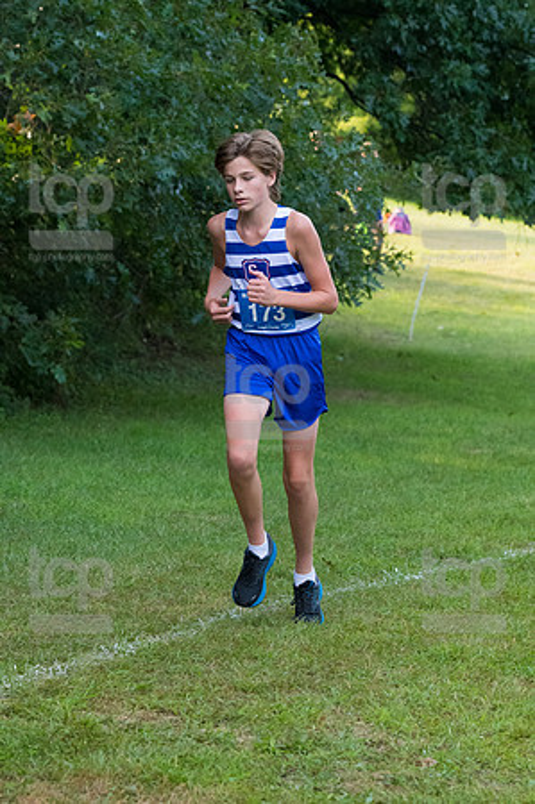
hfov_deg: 9.1
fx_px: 3351
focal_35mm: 150
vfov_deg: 13.7
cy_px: 402
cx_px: 268
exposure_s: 1/1600
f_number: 5
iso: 3200
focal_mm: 100
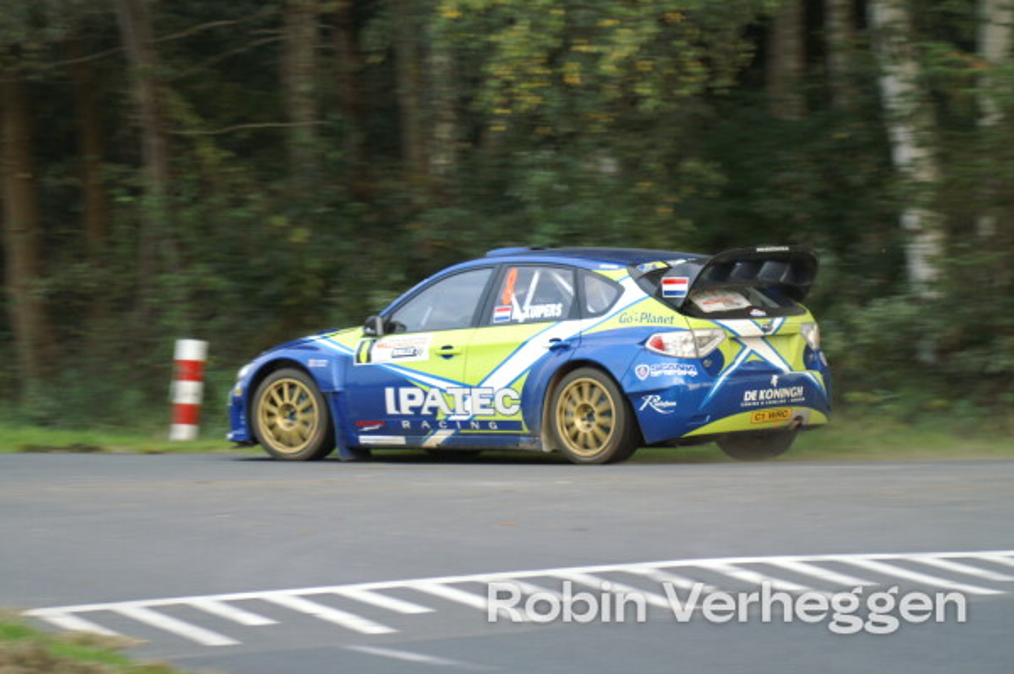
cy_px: 337
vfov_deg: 6.8
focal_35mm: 202
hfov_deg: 10.2
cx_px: 507
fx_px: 5699
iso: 400
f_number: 5.6
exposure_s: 1/100
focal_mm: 135
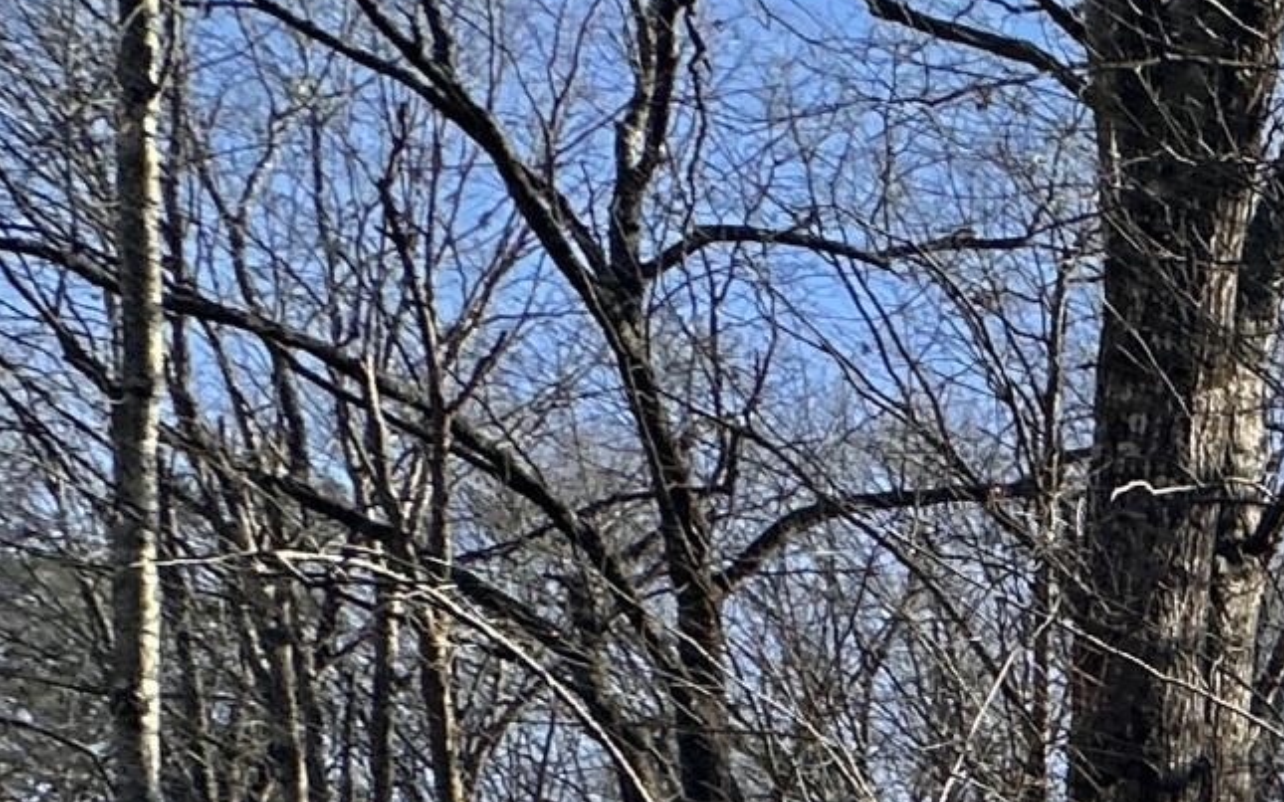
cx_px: 2950
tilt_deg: -1.5
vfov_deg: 15.7
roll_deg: -3.2
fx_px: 2414
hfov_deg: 16.1
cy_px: 1508
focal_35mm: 69
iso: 40
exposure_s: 1/643
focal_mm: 2.22
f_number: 2.2
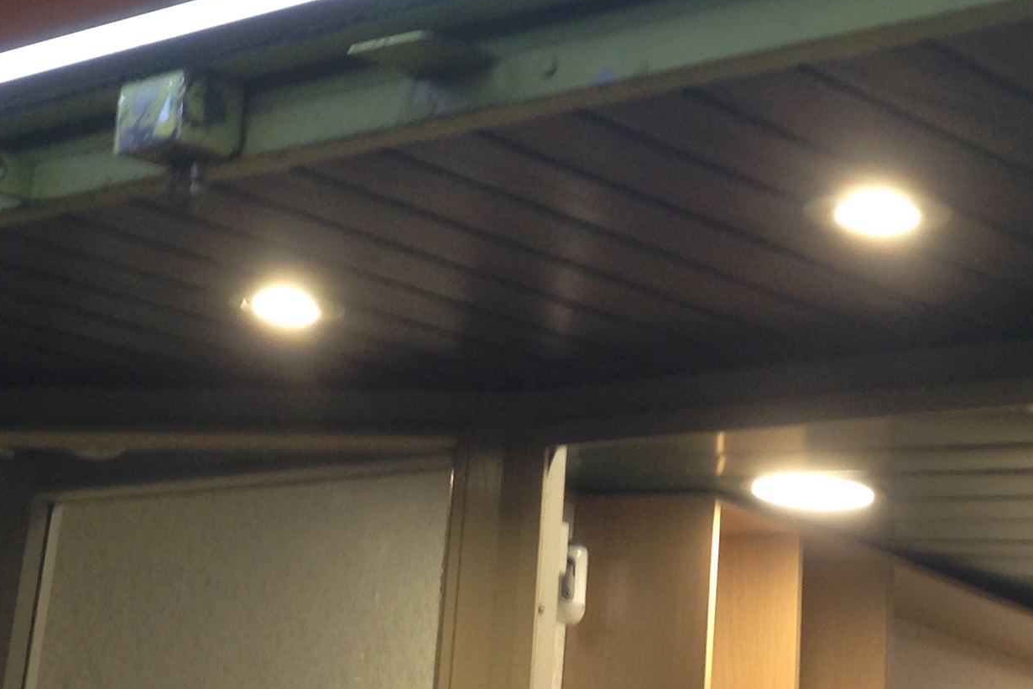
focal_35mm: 91
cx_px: 425
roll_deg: -5.7
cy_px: -175
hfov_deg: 22.4
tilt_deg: +24.0
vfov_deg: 14.5
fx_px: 2611
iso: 50
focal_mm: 4.12
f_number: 2.4
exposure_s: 1/30
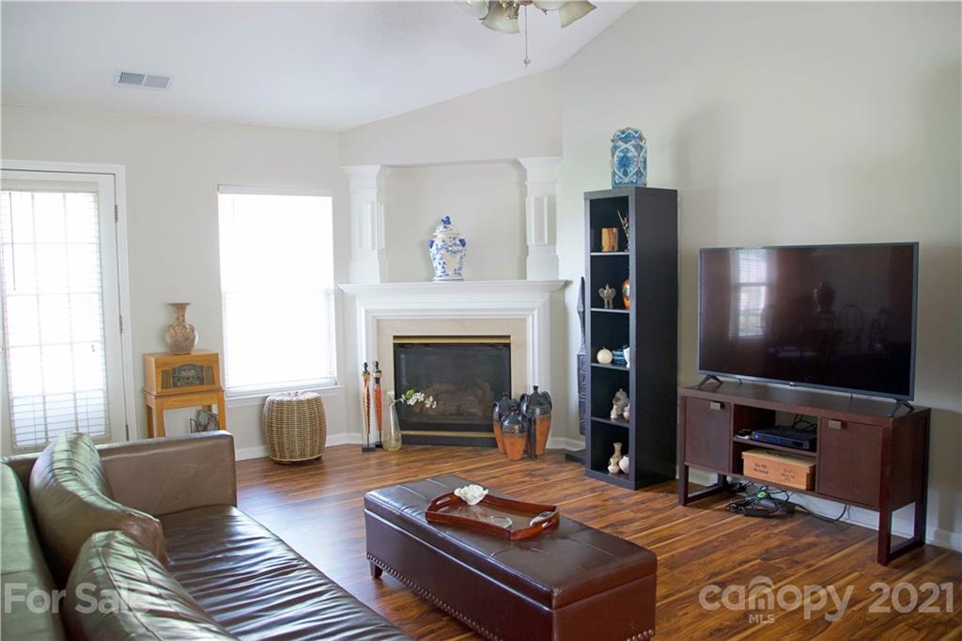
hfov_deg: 67.4
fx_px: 721
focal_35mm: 27
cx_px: 481
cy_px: 320
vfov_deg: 47.9
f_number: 3.5
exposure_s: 1/60
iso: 1250
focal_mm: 18
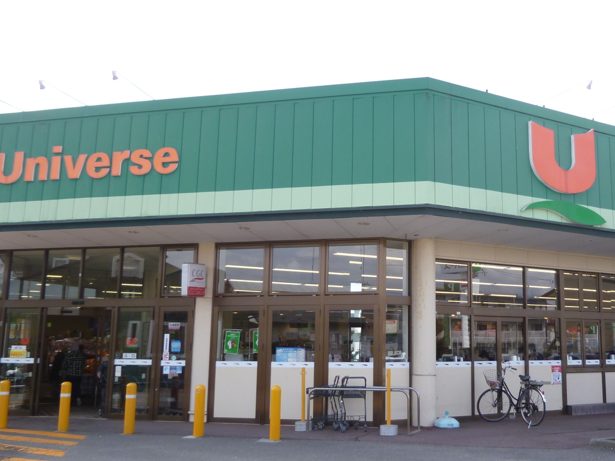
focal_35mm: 38
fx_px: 675
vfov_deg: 37.7
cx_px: 414
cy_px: 219
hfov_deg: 48.1
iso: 100
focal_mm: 4.3
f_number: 2.5
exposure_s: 1/500
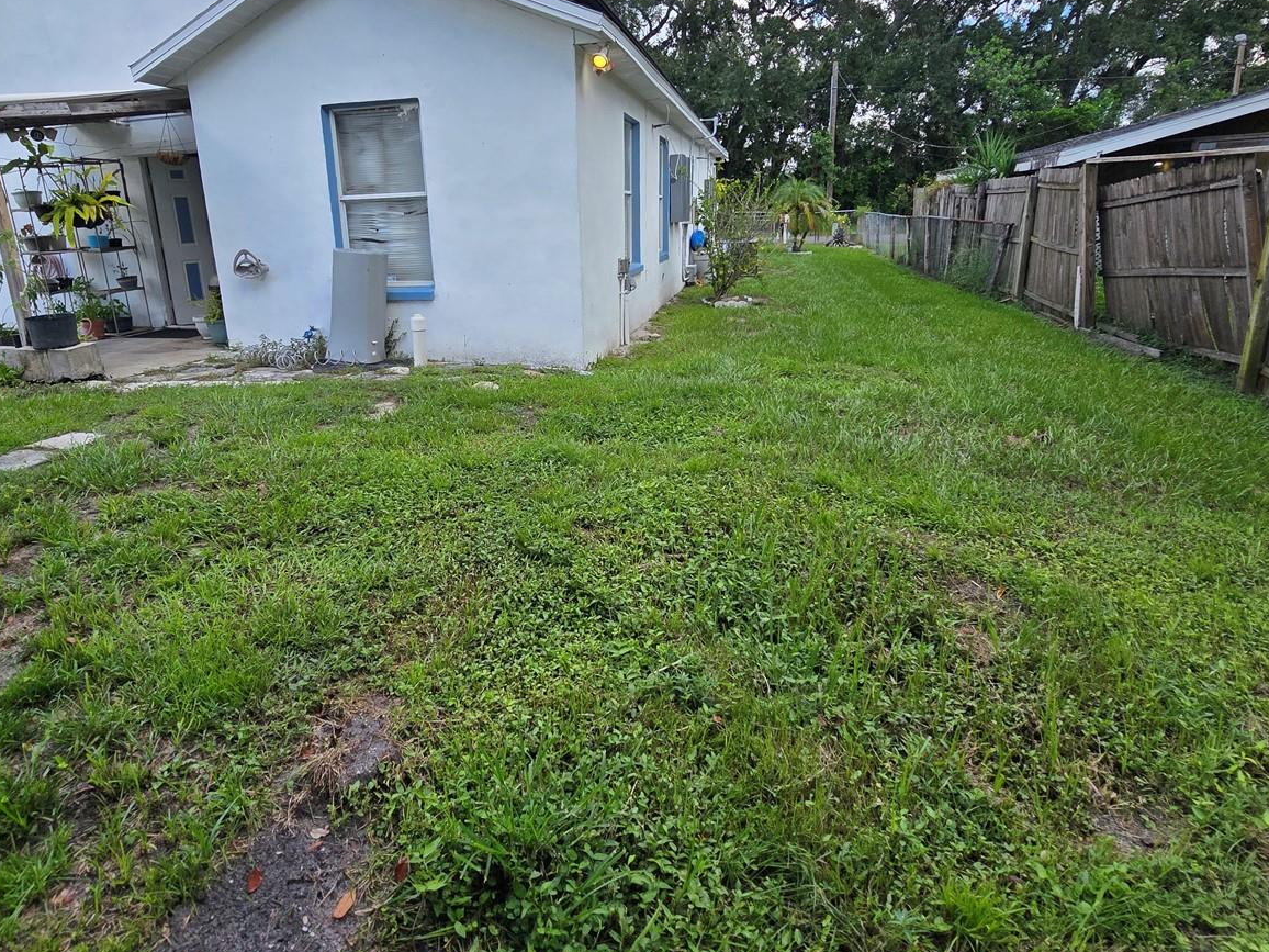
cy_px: 396
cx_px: 569
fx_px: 660
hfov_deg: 87.5
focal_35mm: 18
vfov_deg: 71.1
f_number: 2.2
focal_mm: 2.2
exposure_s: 1/1248
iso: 50
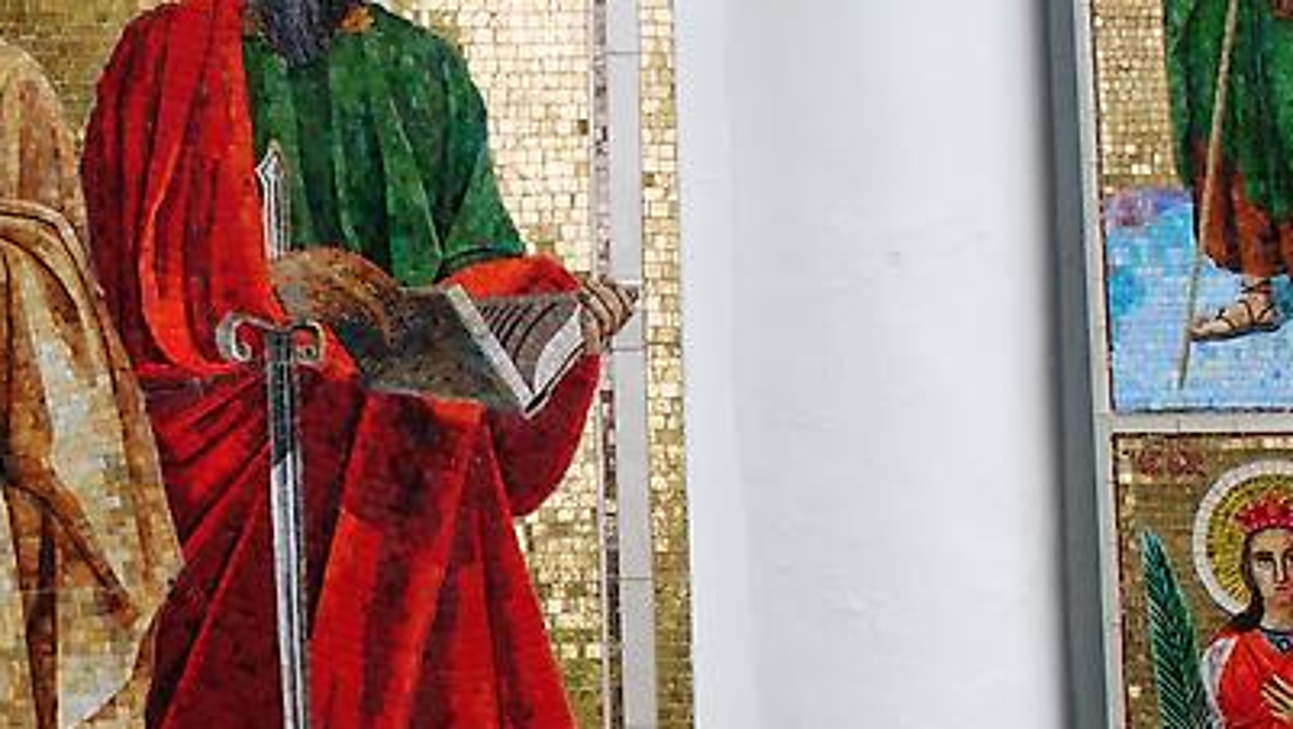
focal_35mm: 113
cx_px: 203
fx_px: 3876
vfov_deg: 10.7
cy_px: 540
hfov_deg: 18.7
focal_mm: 24
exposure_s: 1/250
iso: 200
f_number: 10
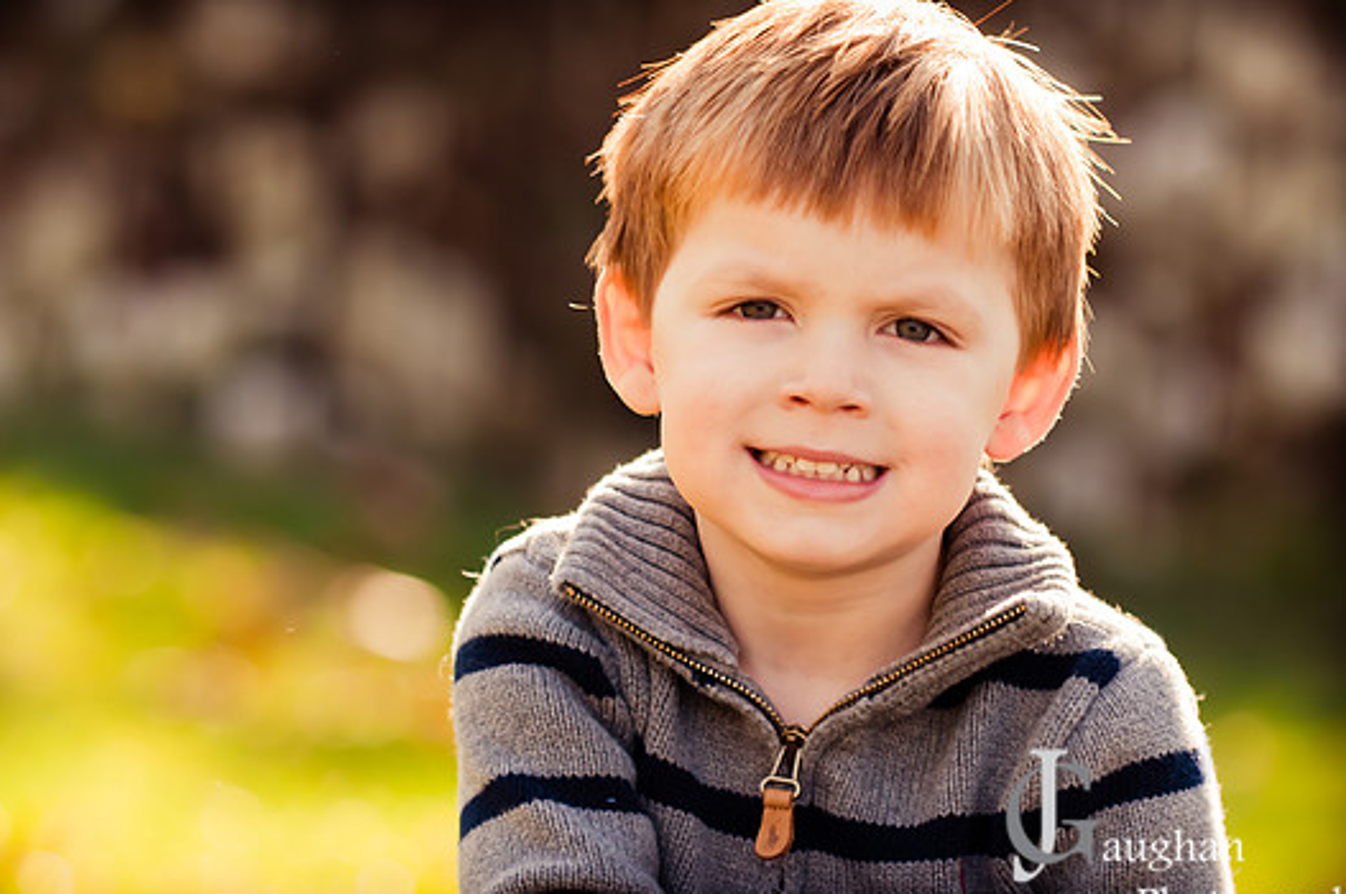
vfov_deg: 7.4
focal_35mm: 185
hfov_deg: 11.1
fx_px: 6908
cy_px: 451
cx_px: 651
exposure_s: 1/400
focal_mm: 112
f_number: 2.8
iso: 200
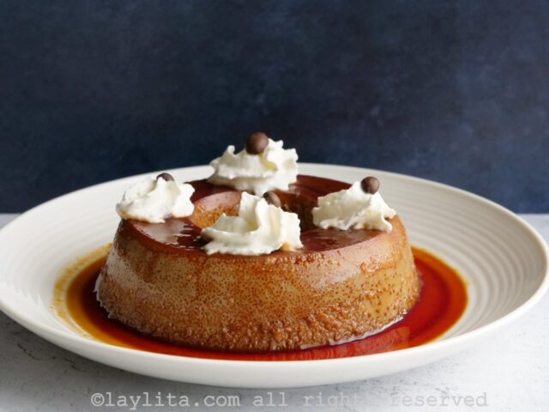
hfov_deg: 19.6
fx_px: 1586
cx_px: 274
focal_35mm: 100
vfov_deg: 14.8
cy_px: 206
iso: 2000
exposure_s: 1/125
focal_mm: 50
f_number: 8
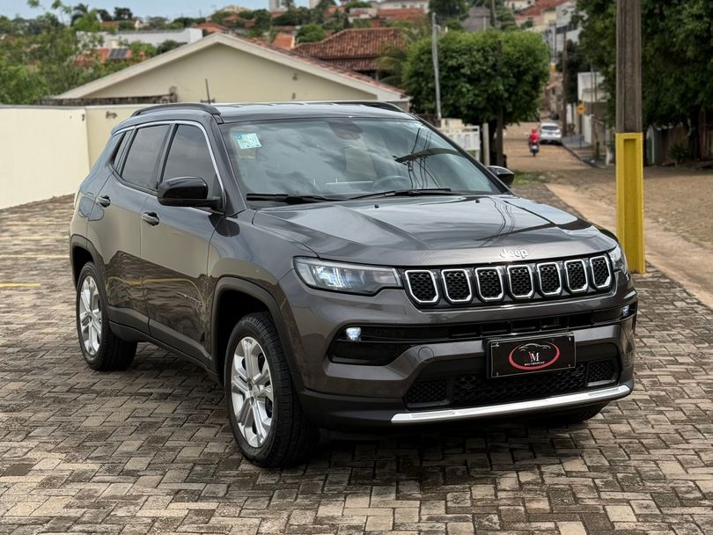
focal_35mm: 48
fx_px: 989
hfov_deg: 39.6
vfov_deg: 30.3
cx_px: 356
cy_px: 268
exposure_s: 1/4329
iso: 100
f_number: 1.78
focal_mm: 6.76
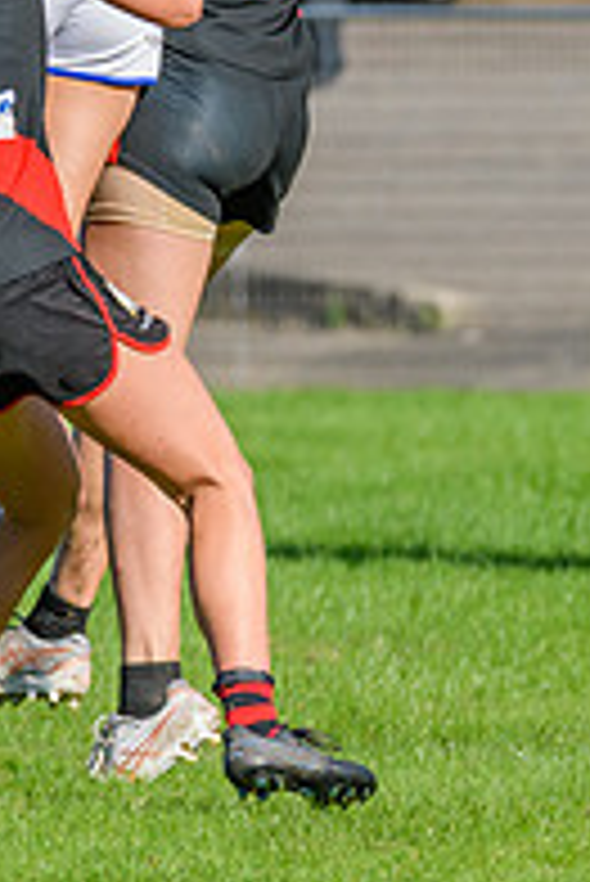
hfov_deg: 1.1
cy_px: -72
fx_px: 30893
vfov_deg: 1.6
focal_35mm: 1259
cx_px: 256
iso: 640
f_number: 9
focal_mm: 320
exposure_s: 1/1600
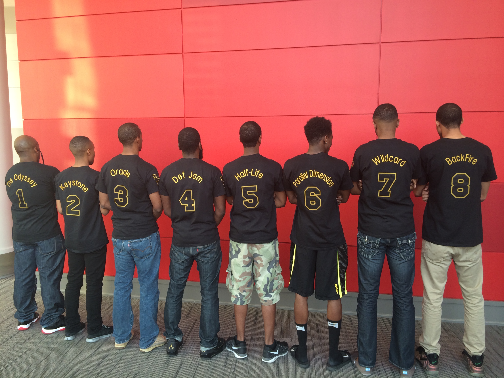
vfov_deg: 46.8
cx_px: 252
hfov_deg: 60.0
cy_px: 189
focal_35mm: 30
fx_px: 437
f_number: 2.2
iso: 40
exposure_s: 1/30
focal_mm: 4.12
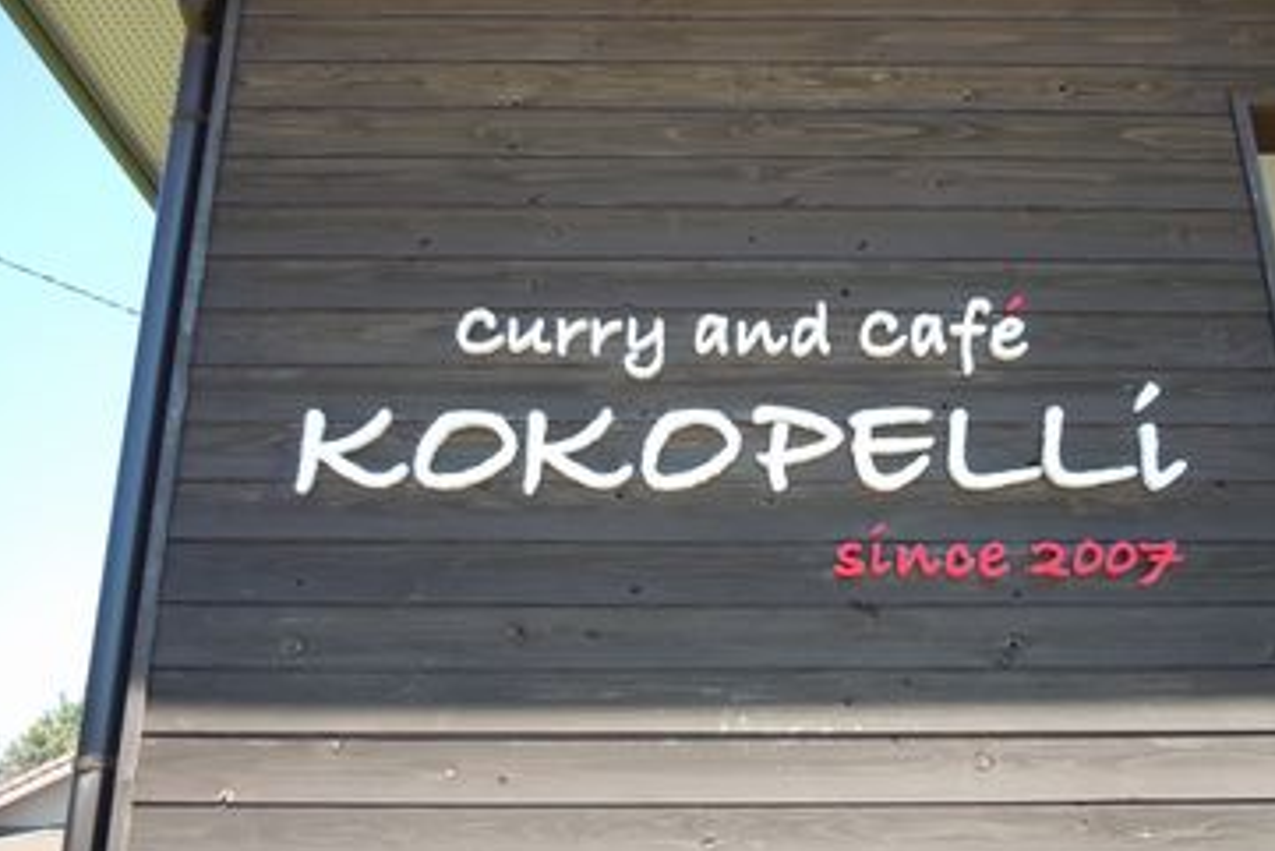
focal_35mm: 38
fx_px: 1346
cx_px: 692
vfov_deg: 35.1
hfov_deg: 50.6
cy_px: 441
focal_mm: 5.9
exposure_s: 1/125
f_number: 4
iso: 100
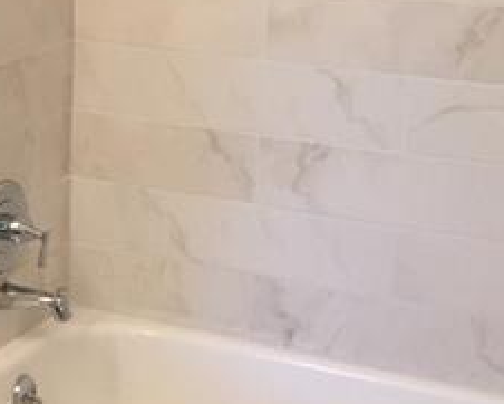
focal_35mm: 96
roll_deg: -1.9
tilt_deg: -15.3
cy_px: 221
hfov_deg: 19.6
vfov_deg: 16.0
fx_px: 1433
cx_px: 42
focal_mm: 4.15
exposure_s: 1/30
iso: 40
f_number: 2.2
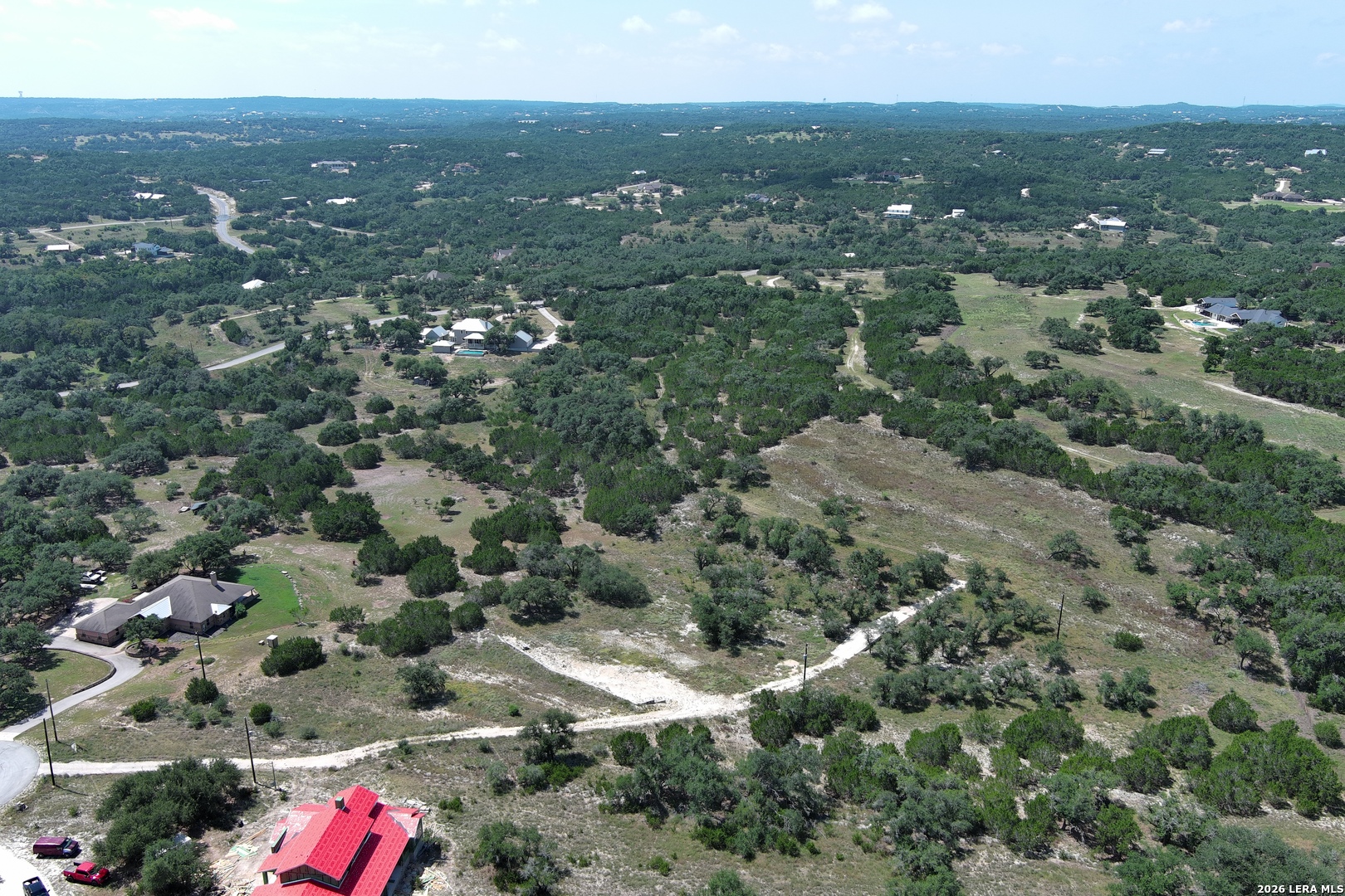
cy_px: 448
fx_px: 1083
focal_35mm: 29
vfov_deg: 45.0
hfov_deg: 63.7
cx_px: 672
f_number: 2.8
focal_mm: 10.57
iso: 100
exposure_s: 1/1006
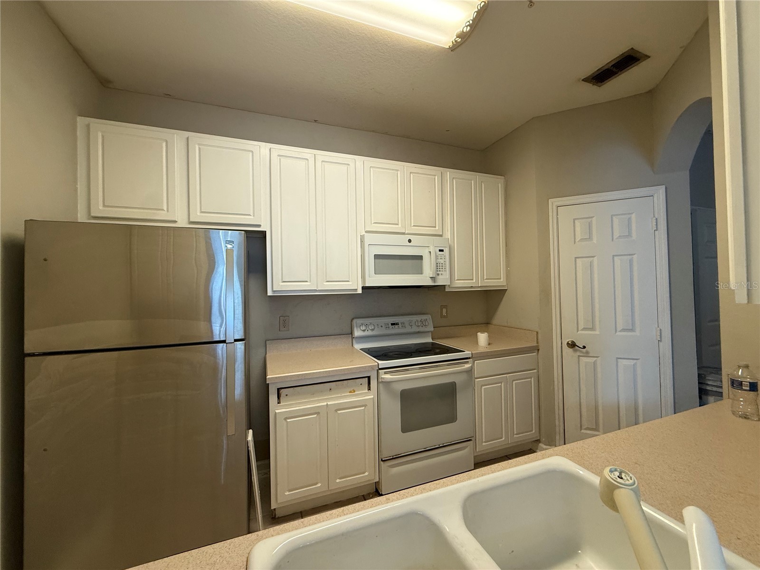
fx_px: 307
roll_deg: +1.8
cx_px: 380
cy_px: 285
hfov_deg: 102.1
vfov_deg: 85.7
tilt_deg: +1.7
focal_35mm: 14
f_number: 2.2
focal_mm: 2.22
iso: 200
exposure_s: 1/60
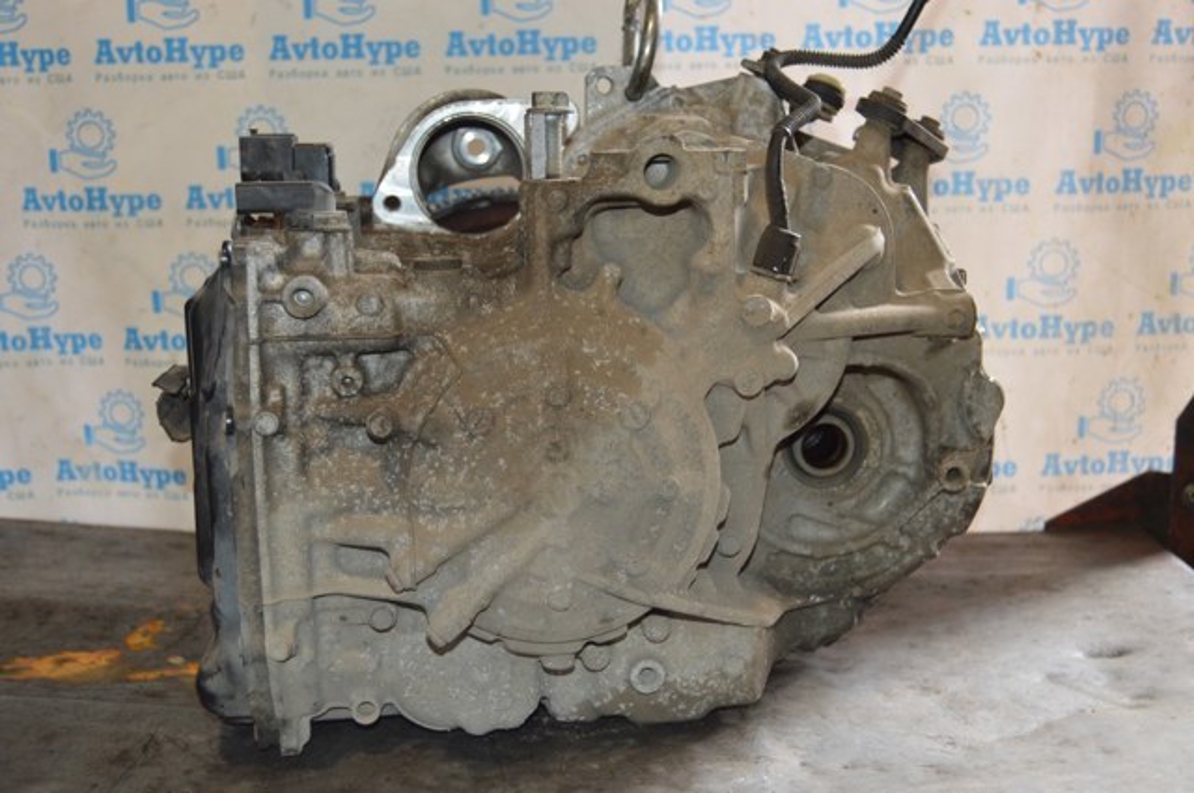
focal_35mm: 46
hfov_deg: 42.4
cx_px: 597
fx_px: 1540
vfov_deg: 28.9
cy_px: 396
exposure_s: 1/60
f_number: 4.2
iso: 720
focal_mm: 31
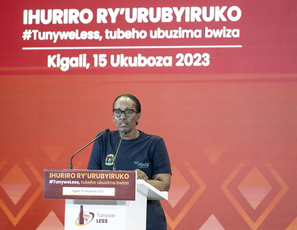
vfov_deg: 5.6
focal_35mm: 271
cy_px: 104
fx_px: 2352
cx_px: 149
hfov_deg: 7.2
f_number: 2.8
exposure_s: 1/200
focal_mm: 200
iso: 1600
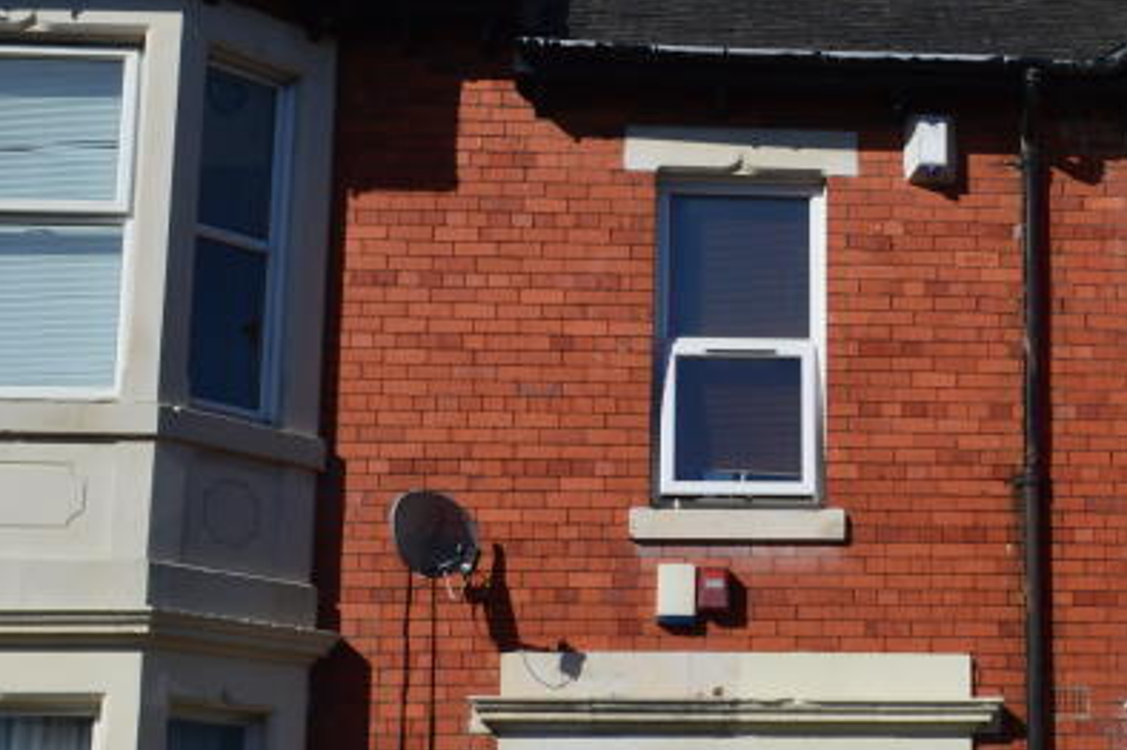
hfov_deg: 25.3
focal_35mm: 78
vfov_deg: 17.4
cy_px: 488
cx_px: 1004
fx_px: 2440
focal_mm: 20
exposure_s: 1/500
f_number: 11
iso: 180
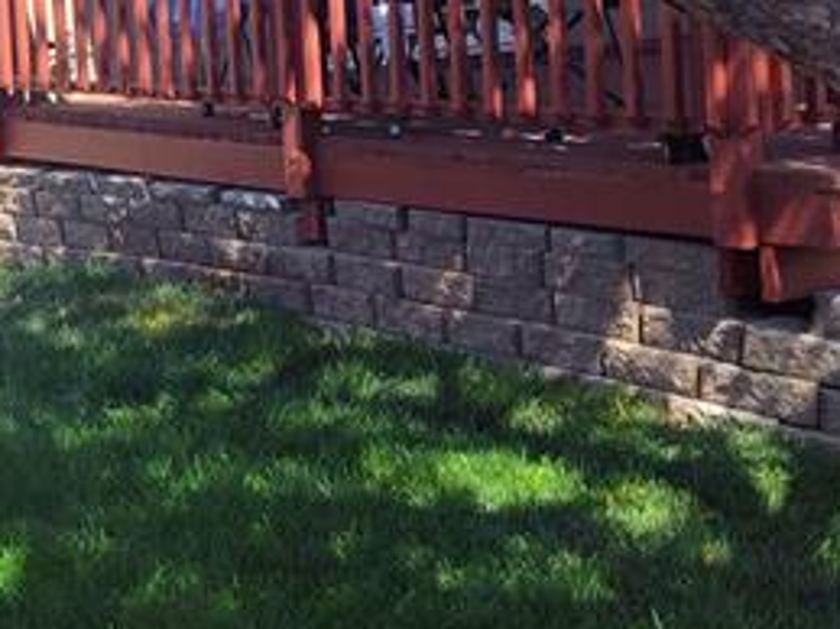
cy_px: -15
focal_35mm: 91
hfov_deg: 20.6
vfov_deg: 15.9
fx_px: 2207
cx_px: -78
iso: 100
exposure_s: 1/764
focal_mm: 5.56
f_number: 1.8
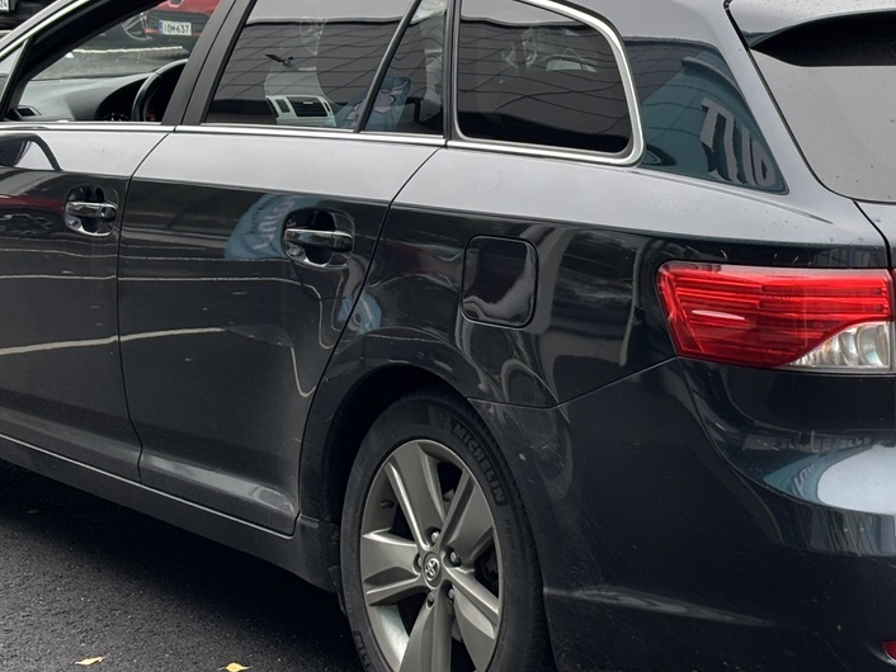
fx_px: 2745
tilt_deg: -6.7
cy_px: 156
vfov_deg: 13.9
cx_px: 661
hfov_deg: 18.4
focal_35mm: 106
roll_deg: +0.4
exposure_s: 1/121
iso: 40
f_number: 1.6
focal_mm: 5.96
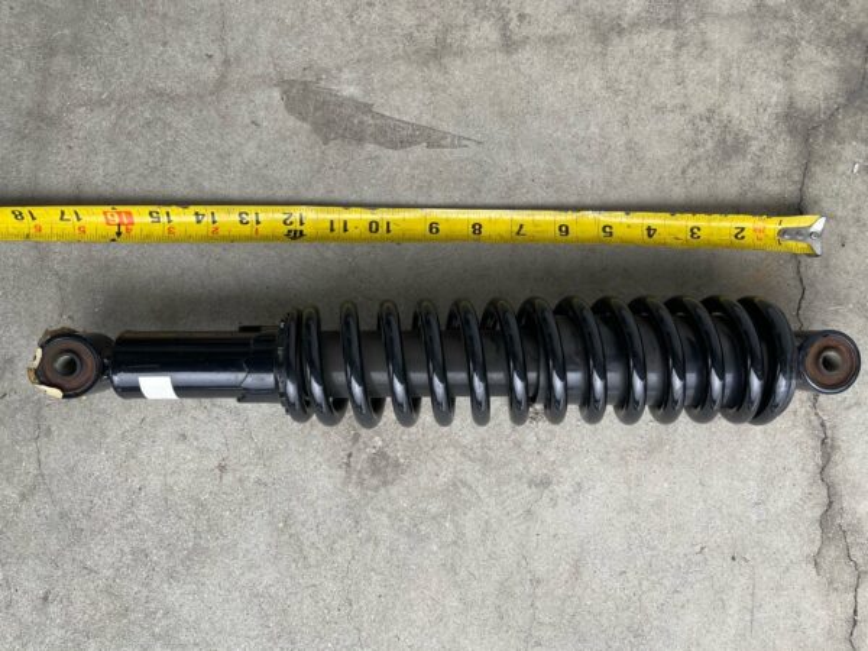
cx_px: 434
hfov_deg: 67.3
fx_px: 652
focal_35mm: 26
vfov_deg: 53.1
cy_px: 326
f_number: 1.6
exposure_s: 1/700
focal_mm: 5.1
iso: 32
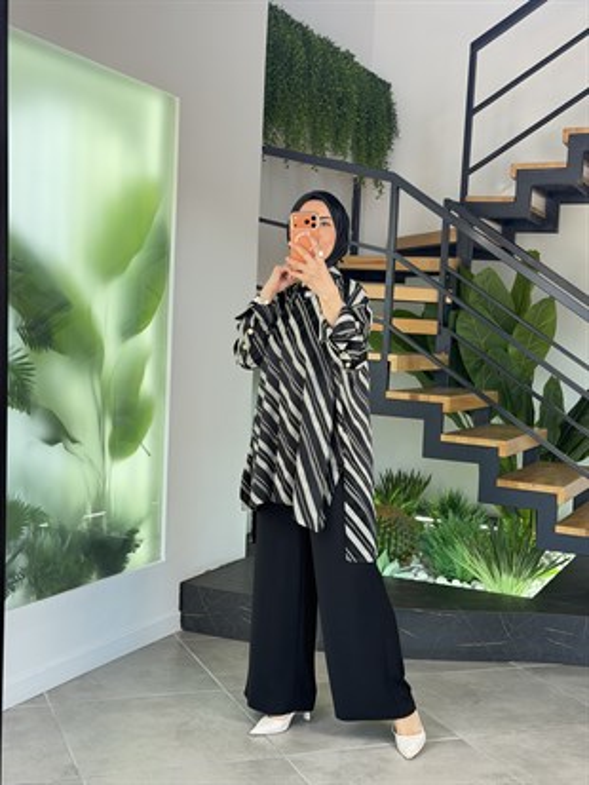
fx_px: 1088
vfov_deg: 39.6
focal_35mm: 48
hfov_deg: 30.3
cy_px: 392
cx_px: 294
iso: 100
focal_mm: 6.76
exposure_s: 1/166
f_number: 1.78
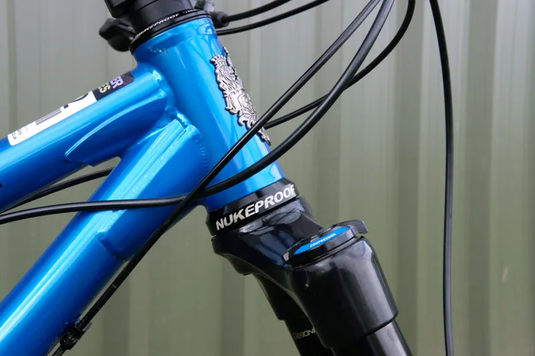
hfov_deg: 37.5
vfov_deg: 25.5
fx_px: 787
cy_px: 178
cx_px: 268
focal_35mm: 53
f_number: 16
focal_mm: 35
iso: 1250
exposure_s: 1/60
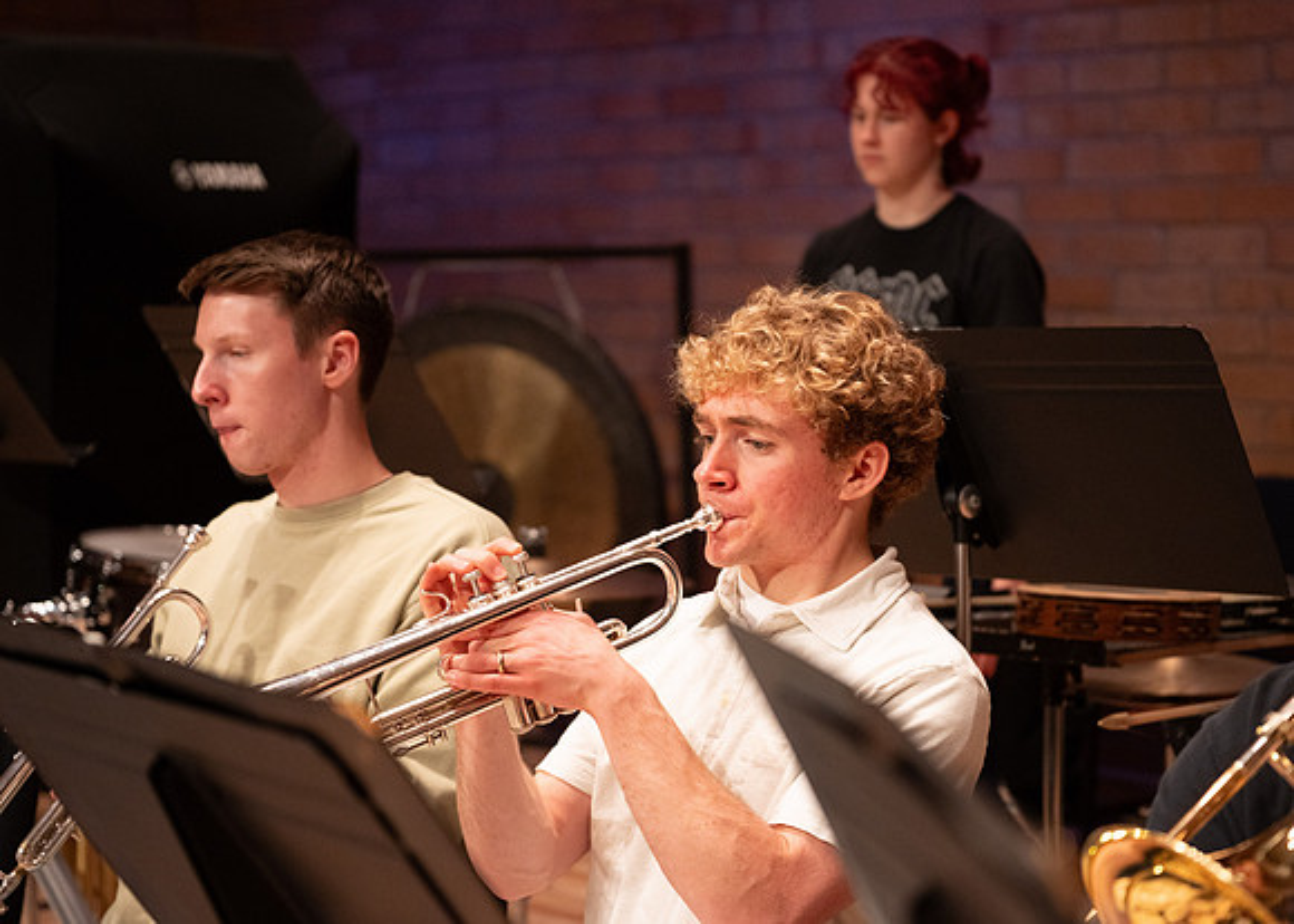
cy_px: 478
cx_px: 794
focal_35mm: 84
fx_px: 3085
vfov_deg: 17.0
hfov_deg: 23.6
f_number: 2.8
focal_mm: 70
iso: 640
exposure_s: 1/400
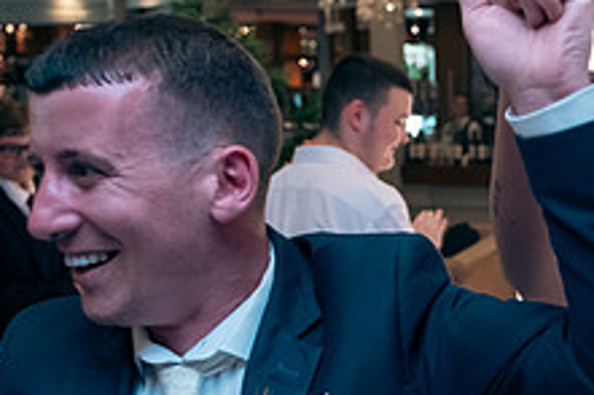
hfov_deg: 29.0
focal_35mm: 63
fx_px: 1039
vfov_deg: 21.4
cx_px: 645
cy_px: 289
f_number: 3.5
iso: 640
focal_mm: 24
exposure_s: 1/160
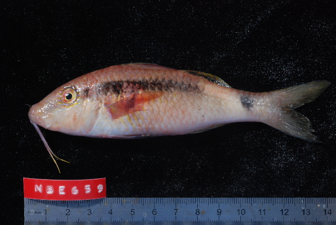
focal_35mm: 90
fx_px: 841
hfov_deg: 22.6
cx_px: 168
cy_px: 112
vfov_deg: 15.2
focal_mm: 60
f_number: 36
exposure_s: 1/60
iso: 800
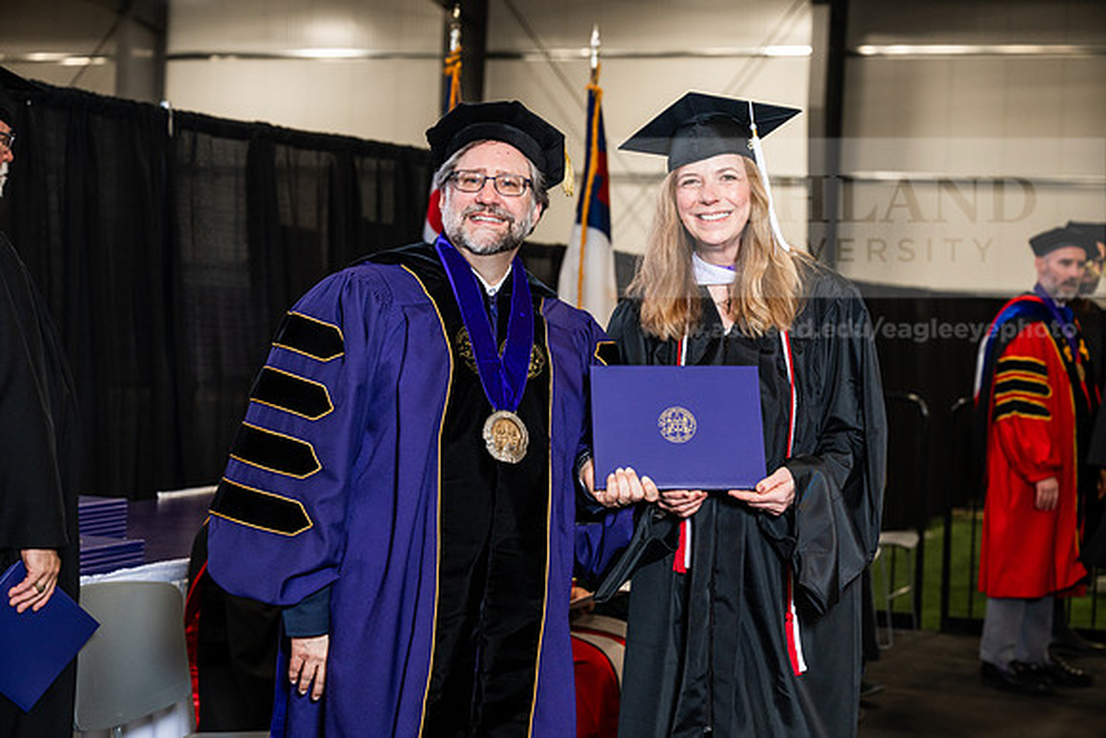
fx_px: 2151
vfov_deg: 19.5
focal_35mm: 70
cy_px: 369
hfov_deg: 28.8
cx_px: 553
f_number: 4.5
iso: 1250
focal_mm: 70
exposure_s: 1/200
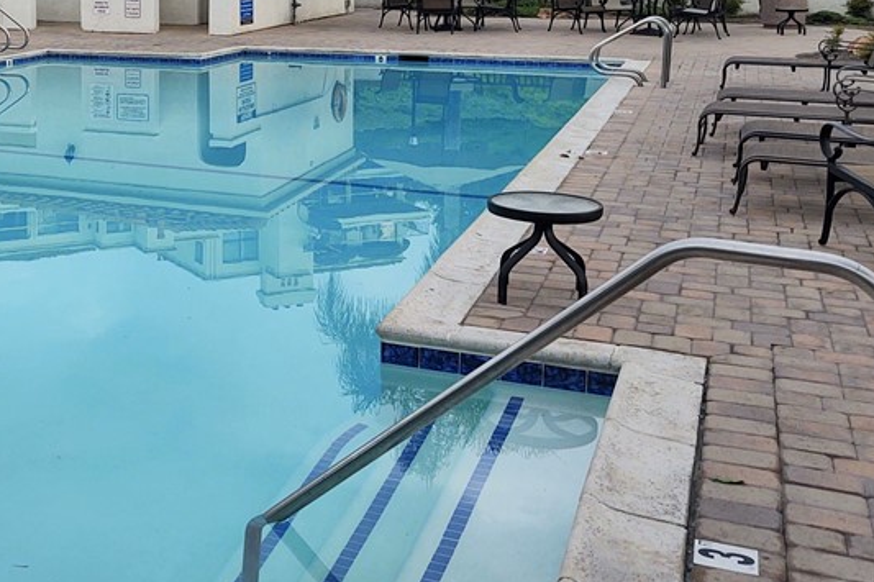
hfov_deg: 35.3
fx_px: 1311
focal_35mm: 54
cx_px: 139
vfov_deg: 24.2
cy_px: 38
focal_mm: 4.75
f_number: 1.7
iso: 100
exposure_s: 1/1196
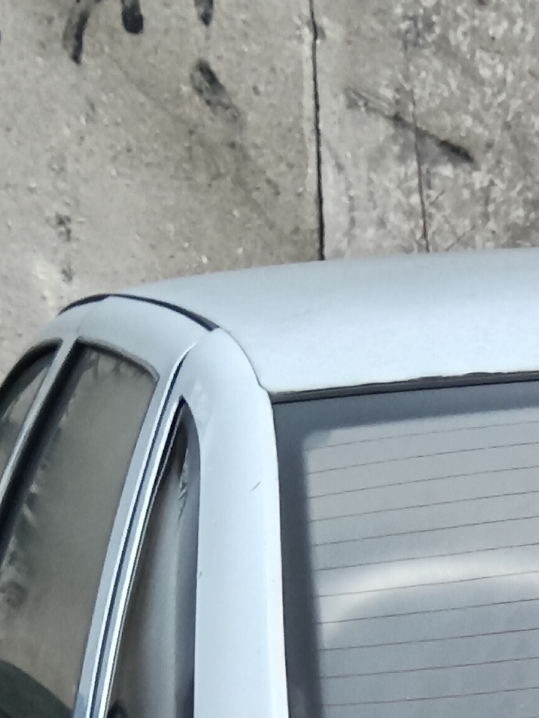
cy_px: 1396
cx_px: 897
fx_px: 2802
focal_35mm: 135
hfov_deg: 10.5
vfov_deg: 12.9
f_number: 1.9
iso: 269
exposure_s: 1/100
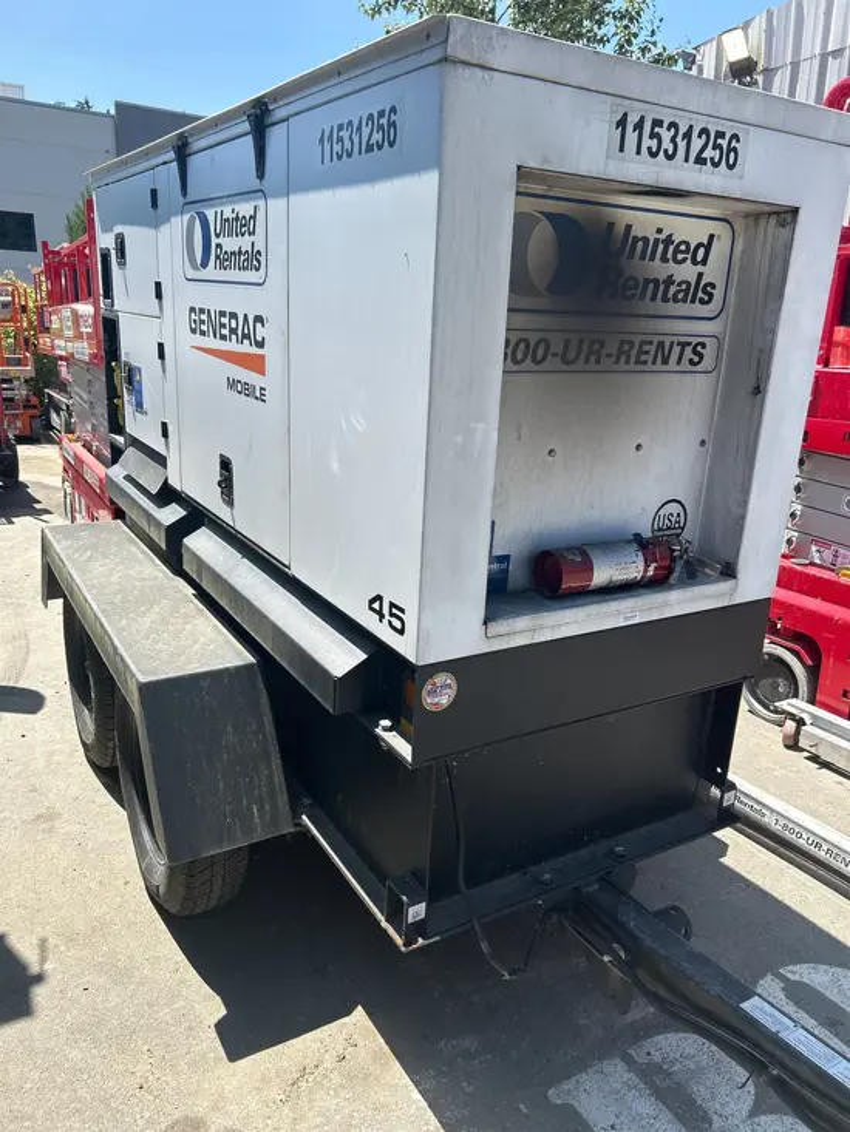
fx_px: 851
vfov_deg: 67.3
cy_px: 566
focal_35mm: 26
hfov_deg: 53.1
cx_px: 425
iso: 50
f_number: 1.5
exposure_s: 1/2008
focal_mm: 5.7
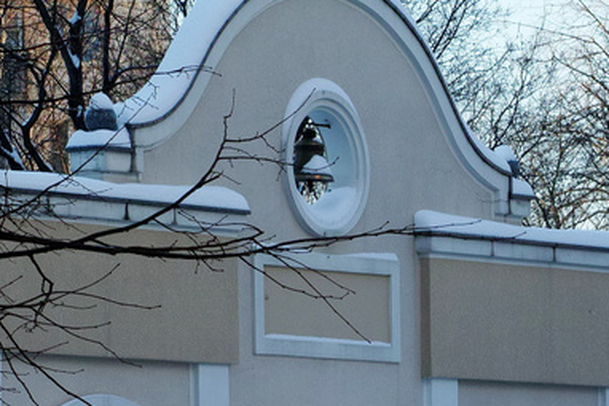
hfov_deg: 6.6
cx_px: 537
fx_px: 5263
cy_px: 613
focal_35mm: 311
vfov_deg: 4.4
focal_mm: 50
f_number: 8
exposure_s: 1/100
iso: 100
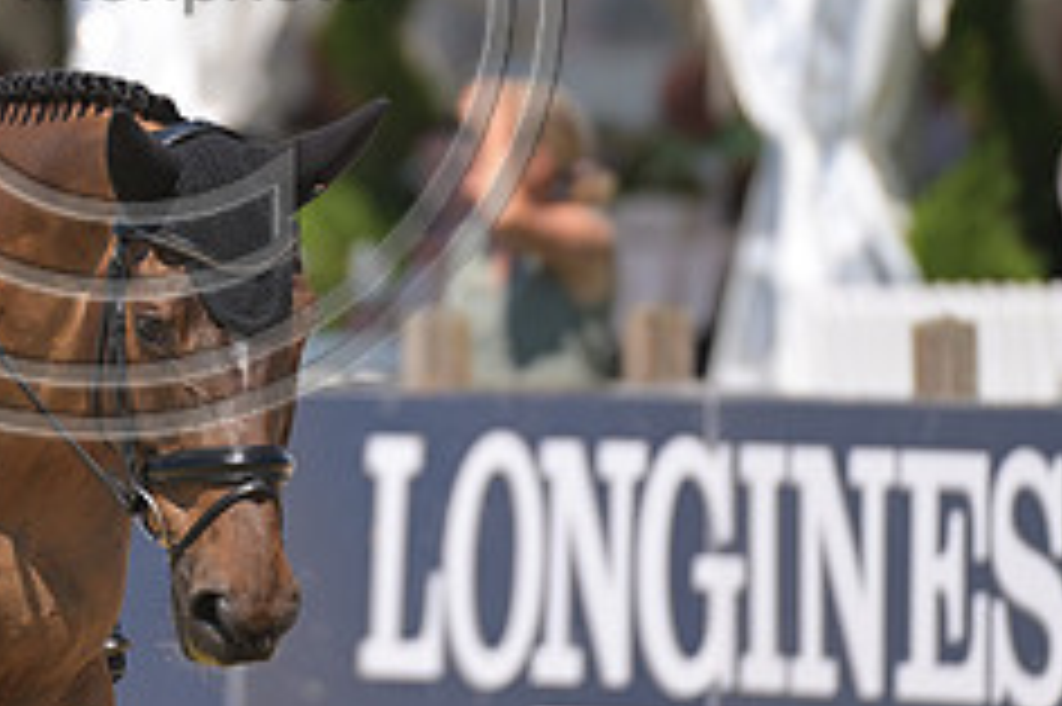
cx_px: 50
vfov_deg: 1.4
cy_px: -88
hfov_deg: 2.1
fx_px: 29036
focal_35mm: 985
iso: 250
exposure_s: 1/1250
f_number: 5
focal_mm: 400
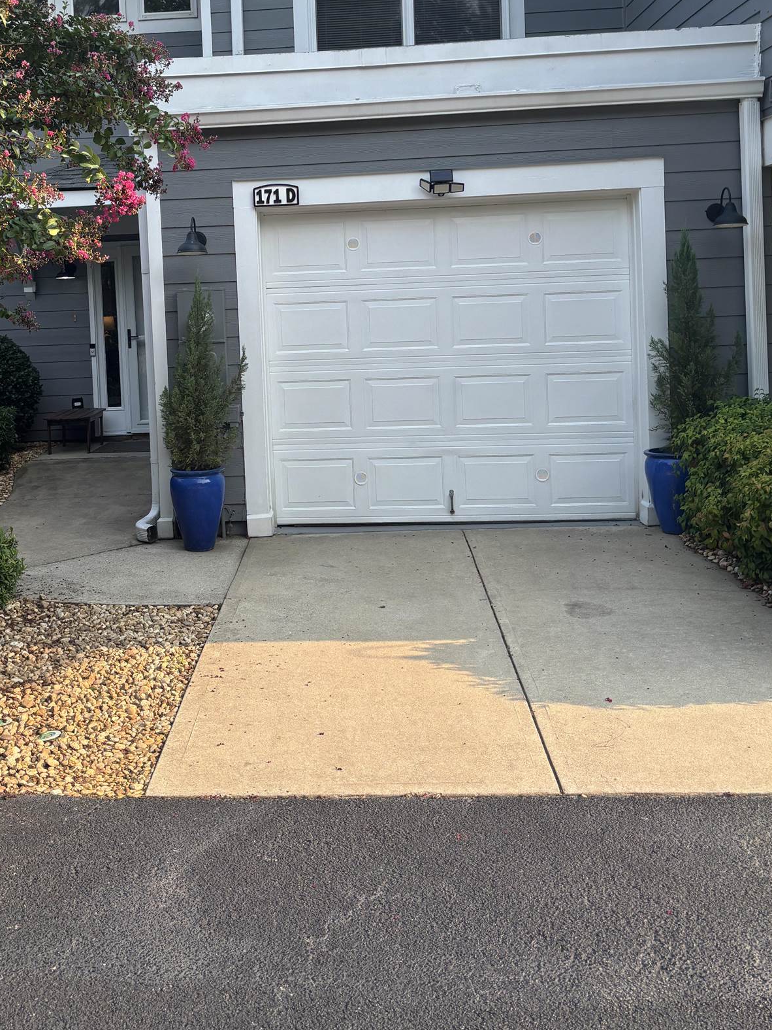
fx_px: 1130
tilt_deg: -0.1
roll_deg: +1.4
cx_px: 278
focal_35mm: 38
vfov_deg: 47.8
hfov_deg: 37.4
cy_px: 311
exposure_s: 1/851
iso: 50
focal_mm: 5.96
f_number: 1.6
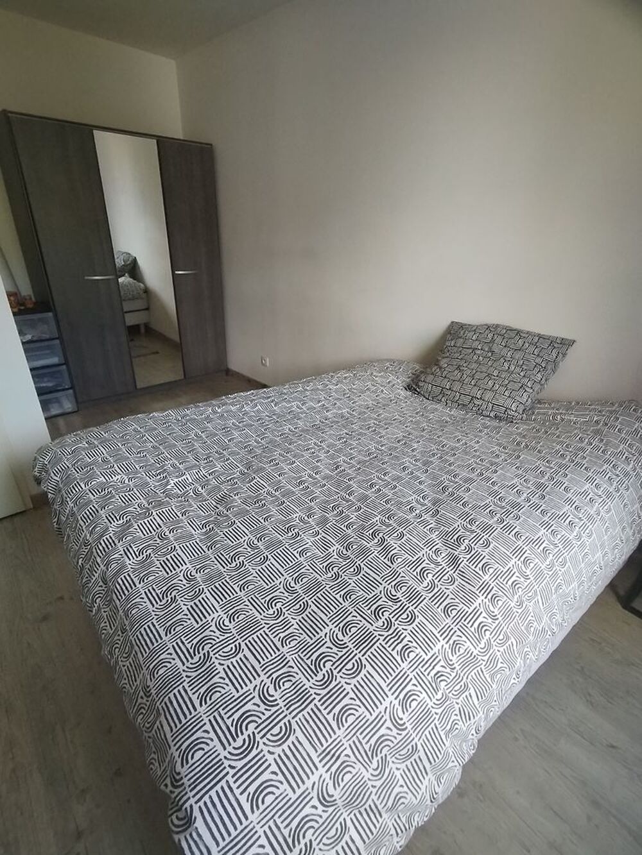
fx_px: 420
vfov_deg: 91.0
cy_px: 428
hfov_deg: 74.7
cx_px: 321
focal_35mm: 17
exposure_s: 1/100
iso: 120
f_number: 2.2
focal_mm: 1.42
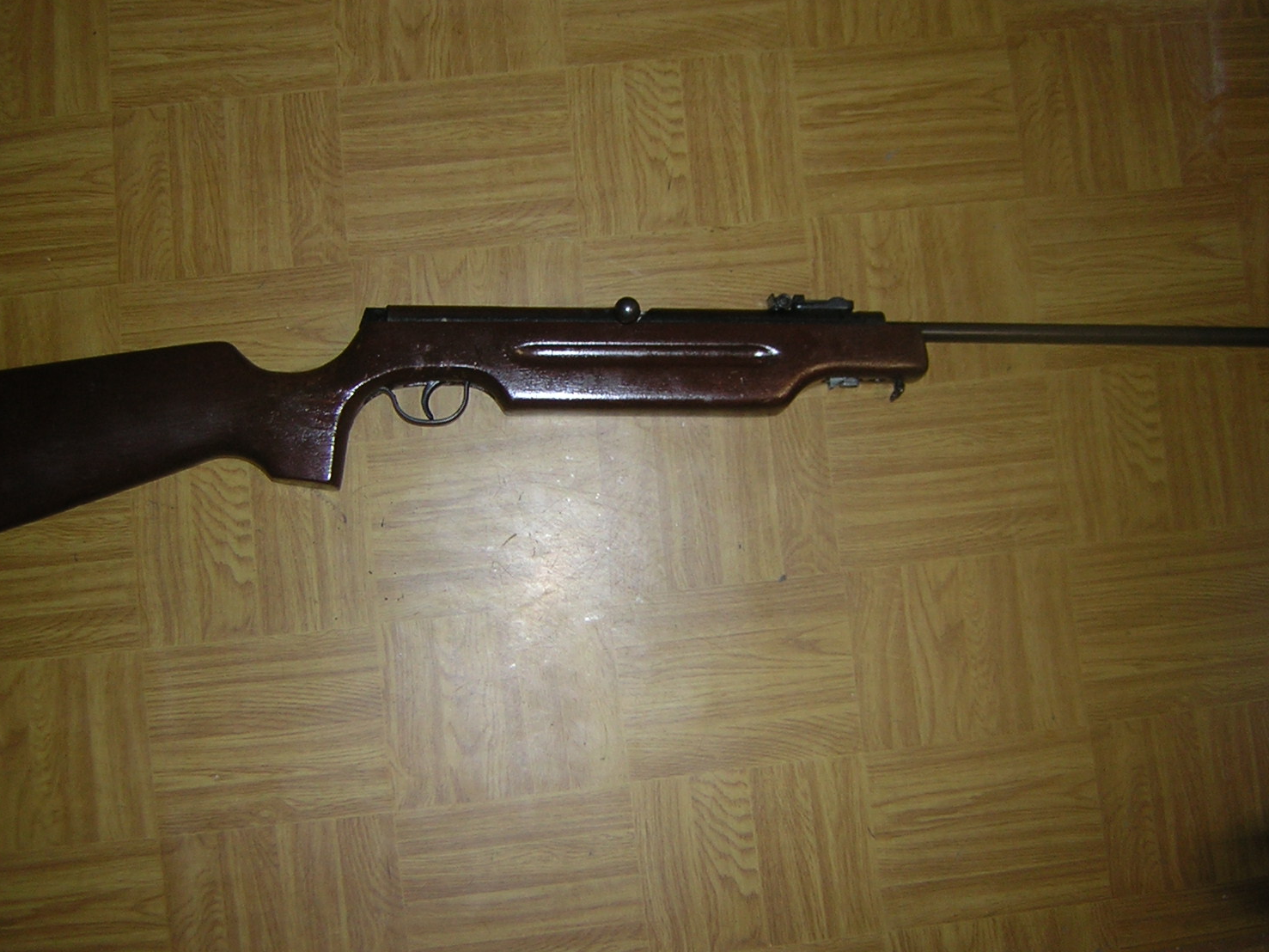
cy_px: 464
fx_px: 1430
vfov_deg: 36.8
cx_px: 677
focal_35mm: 39
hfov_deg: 47.8
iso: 50
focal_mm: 4.7
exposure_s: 1/60.1
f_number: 2.6
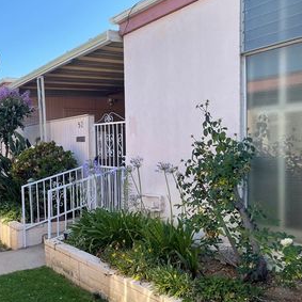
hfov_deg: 42.4
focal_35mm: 39
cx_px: 108
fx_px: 385
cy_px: 163
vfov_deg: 42.8
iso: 32
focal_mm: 5.1
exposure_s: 1/1011
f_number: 1.6
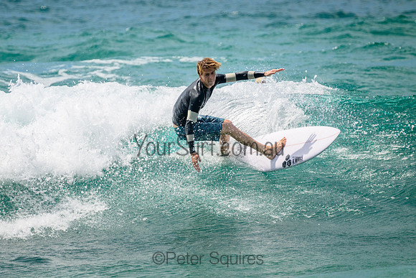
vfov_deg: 1.5
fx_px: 10932
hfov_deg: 2.2
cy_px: 164
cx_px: 170
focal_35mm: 946
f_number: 11
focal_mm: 800
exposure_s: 1/2000
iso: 560
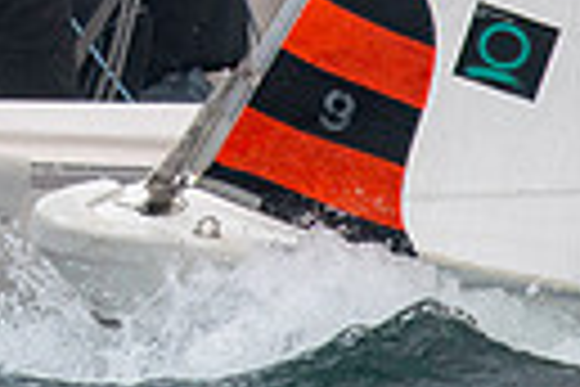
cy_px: -440
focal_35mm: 2393
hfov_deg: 0.9
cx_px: -80
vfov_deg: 0.6
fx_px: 38551
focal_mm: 300
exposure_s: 1/2500
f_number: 4
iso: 250
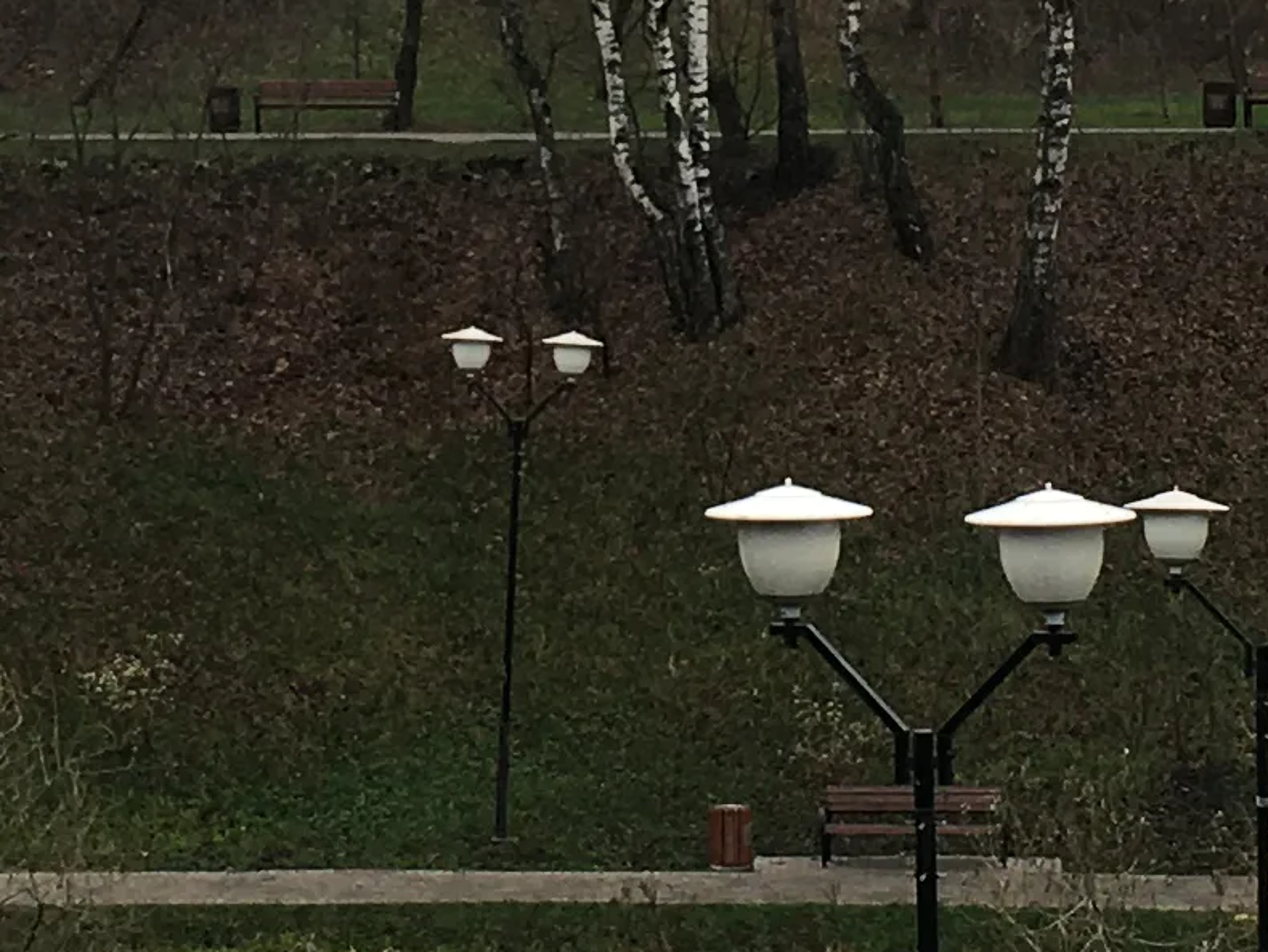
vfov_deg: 10.0
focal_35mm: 148
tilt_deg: +1.1
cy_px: 39
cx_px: 526
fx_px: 5423
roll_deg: +0.2
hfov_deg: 13.3
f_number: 2.2
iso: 25
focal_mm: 4.15
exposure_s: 1/105
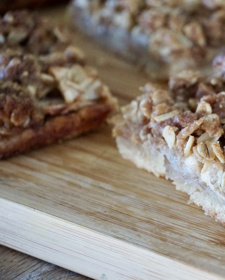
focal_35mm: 263
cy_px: 140
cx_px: 207
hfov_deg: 5.9
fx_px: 2188
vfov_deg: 7.3
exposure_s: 1/60
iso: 6400
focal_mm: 124
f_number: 5.6
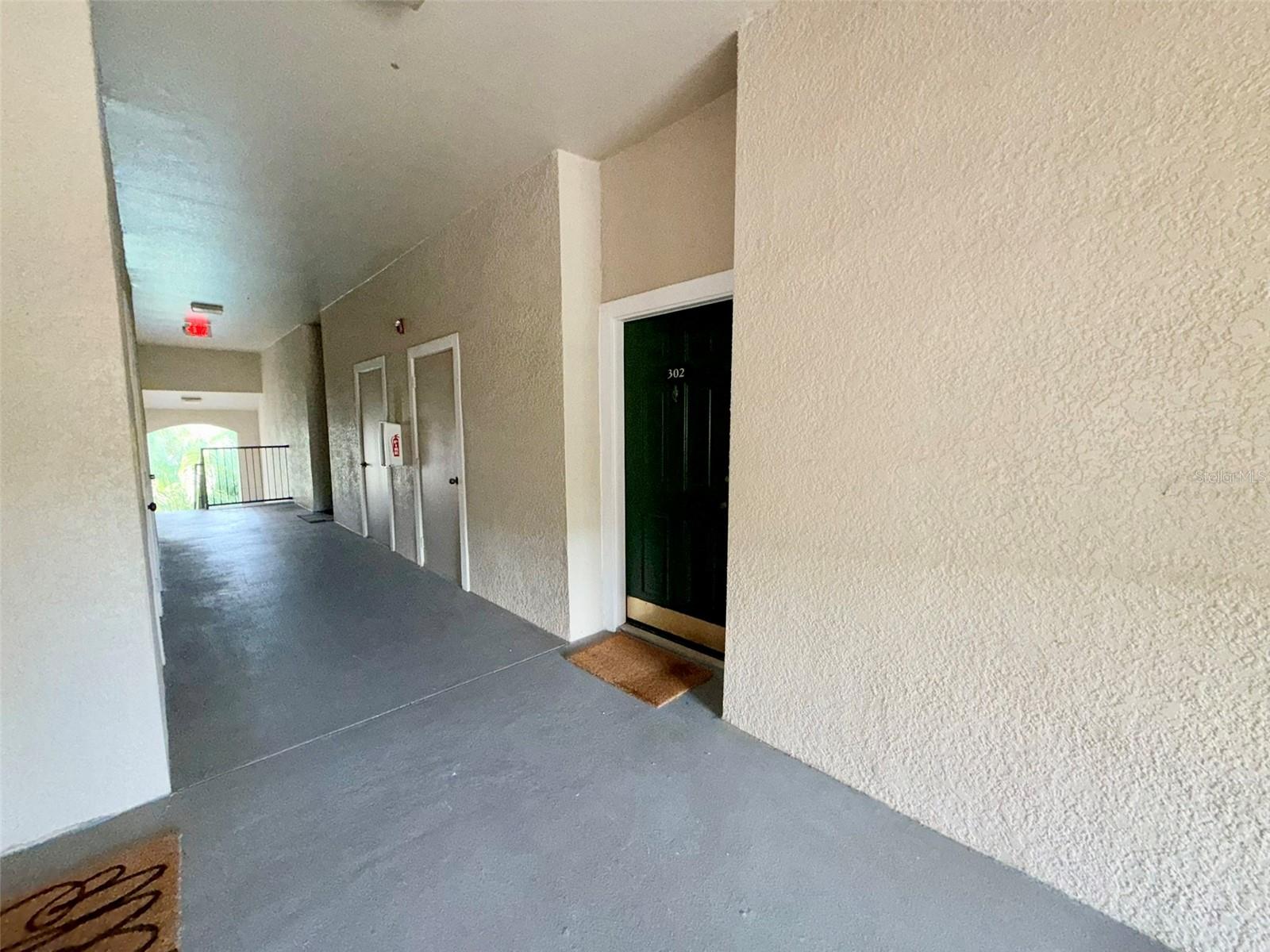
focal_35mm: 14
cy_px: 476
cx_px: 635
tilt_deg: -4.8
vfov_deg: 85.7
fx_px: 514
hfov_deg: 102.1
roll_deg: +0.1
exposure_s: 1/60
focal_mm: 2.22
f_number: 2.2
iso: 250
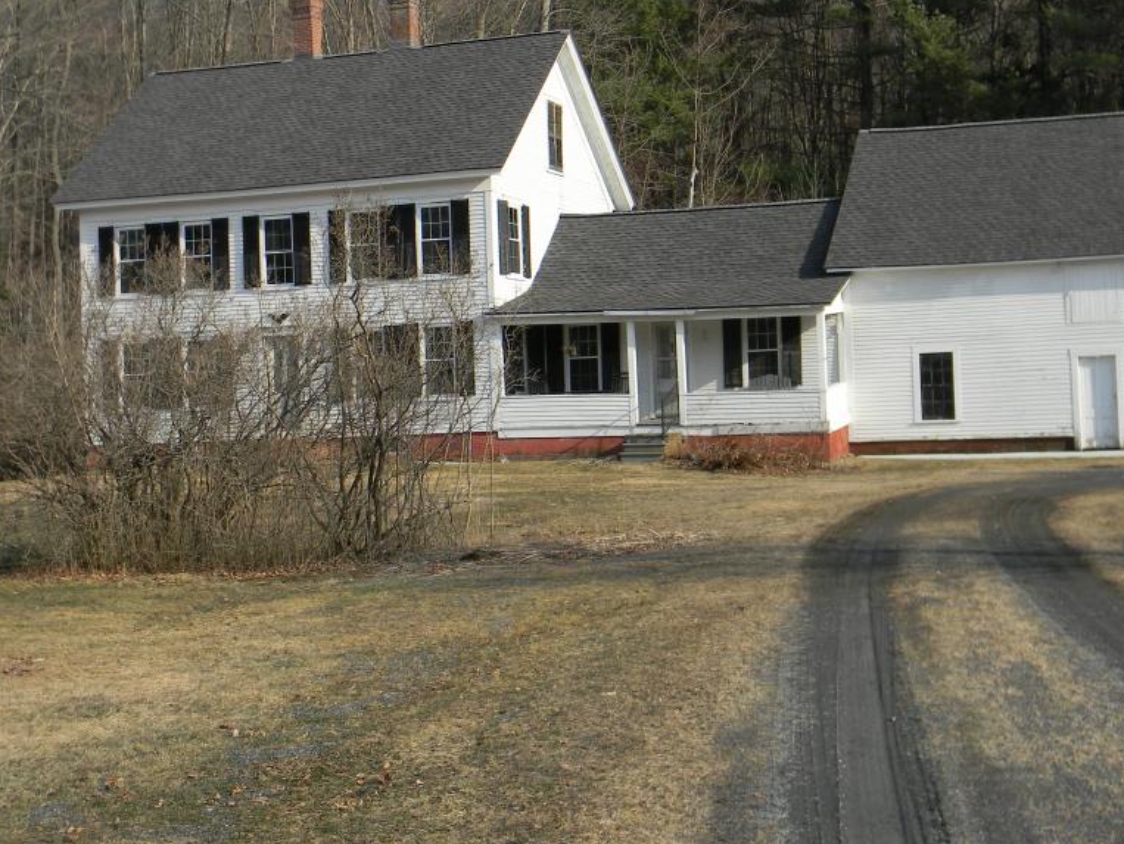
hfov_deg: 34.7
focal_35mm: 55
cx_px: 719
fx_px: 1787
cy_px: 314
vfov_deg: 26.5
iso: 80
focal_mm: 7.3
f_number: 3.8
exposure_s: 1/567
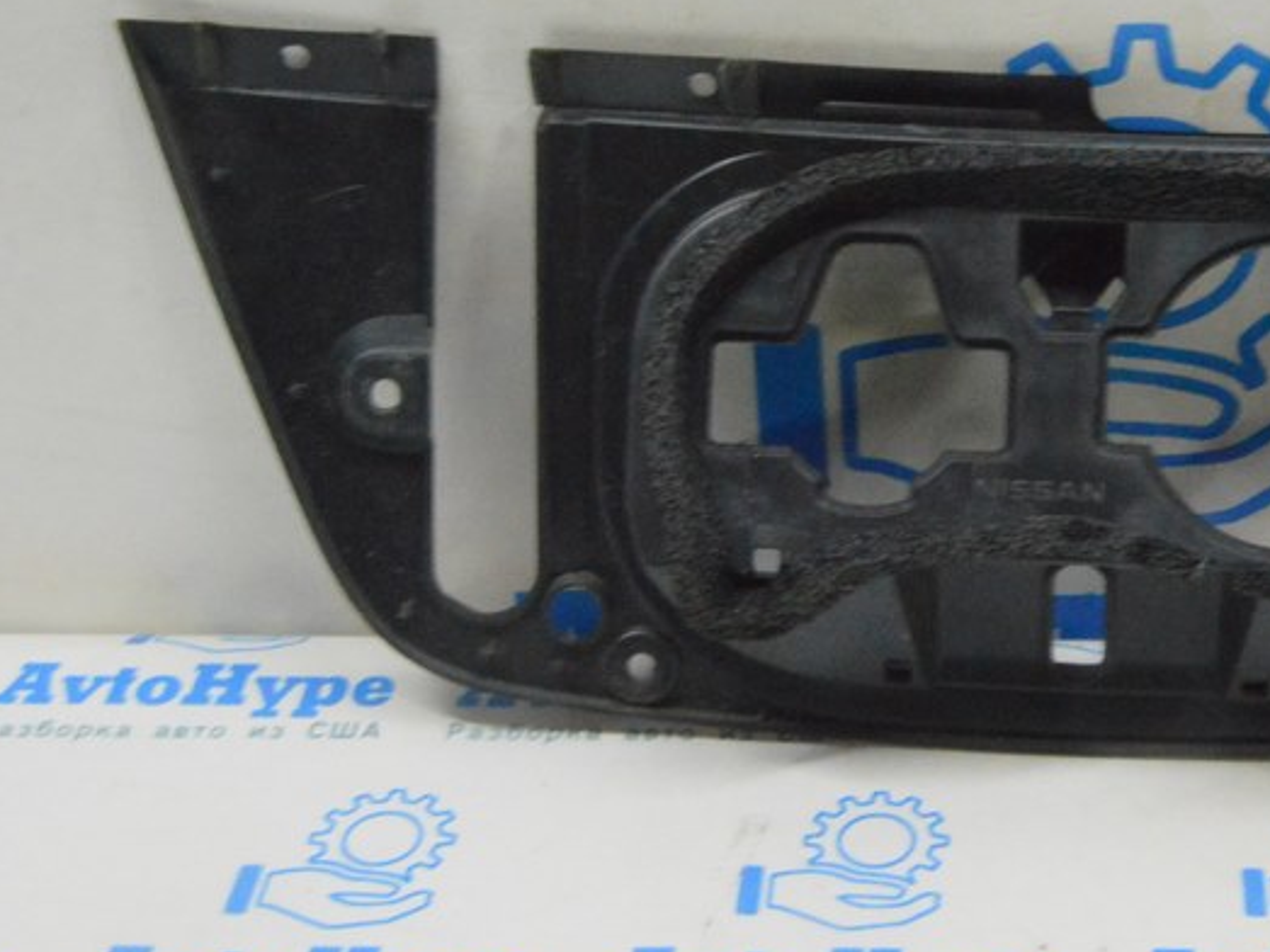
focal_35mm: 65
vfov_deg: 22.4
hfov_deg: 28.8
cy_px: 254
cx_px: 1107
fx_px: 2382
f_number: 20
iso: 6400
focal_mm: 23
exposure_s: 1/20
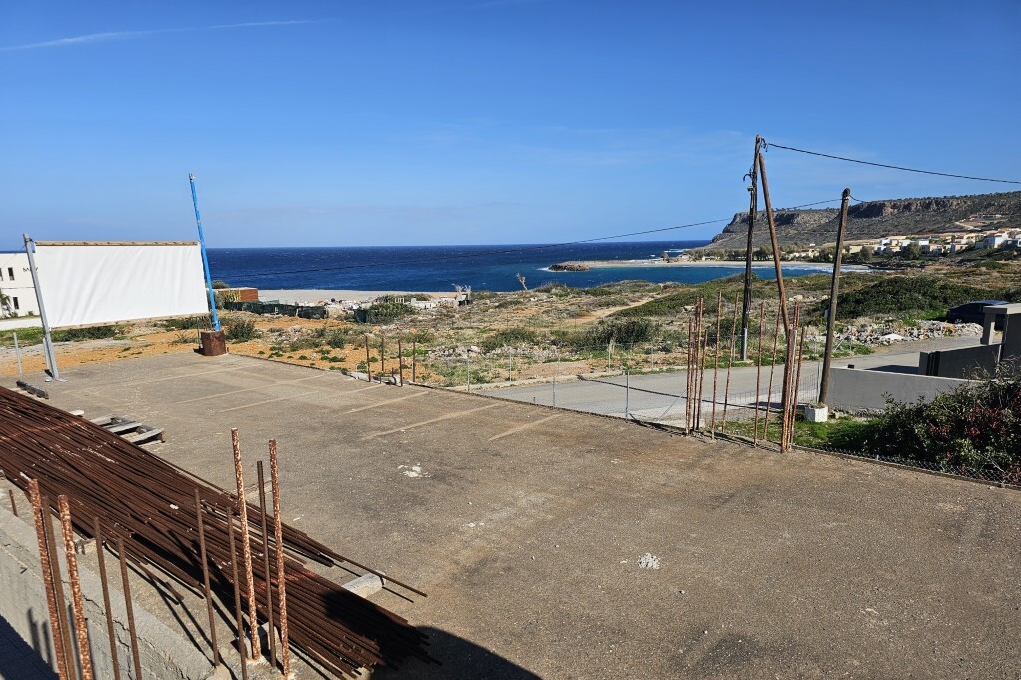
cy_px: 383
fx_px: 680
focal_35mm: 24
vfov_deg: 53.0
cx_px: 511
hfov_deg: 73.8
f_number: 1.7
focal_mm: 6.3
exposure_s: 1/1279
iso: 10
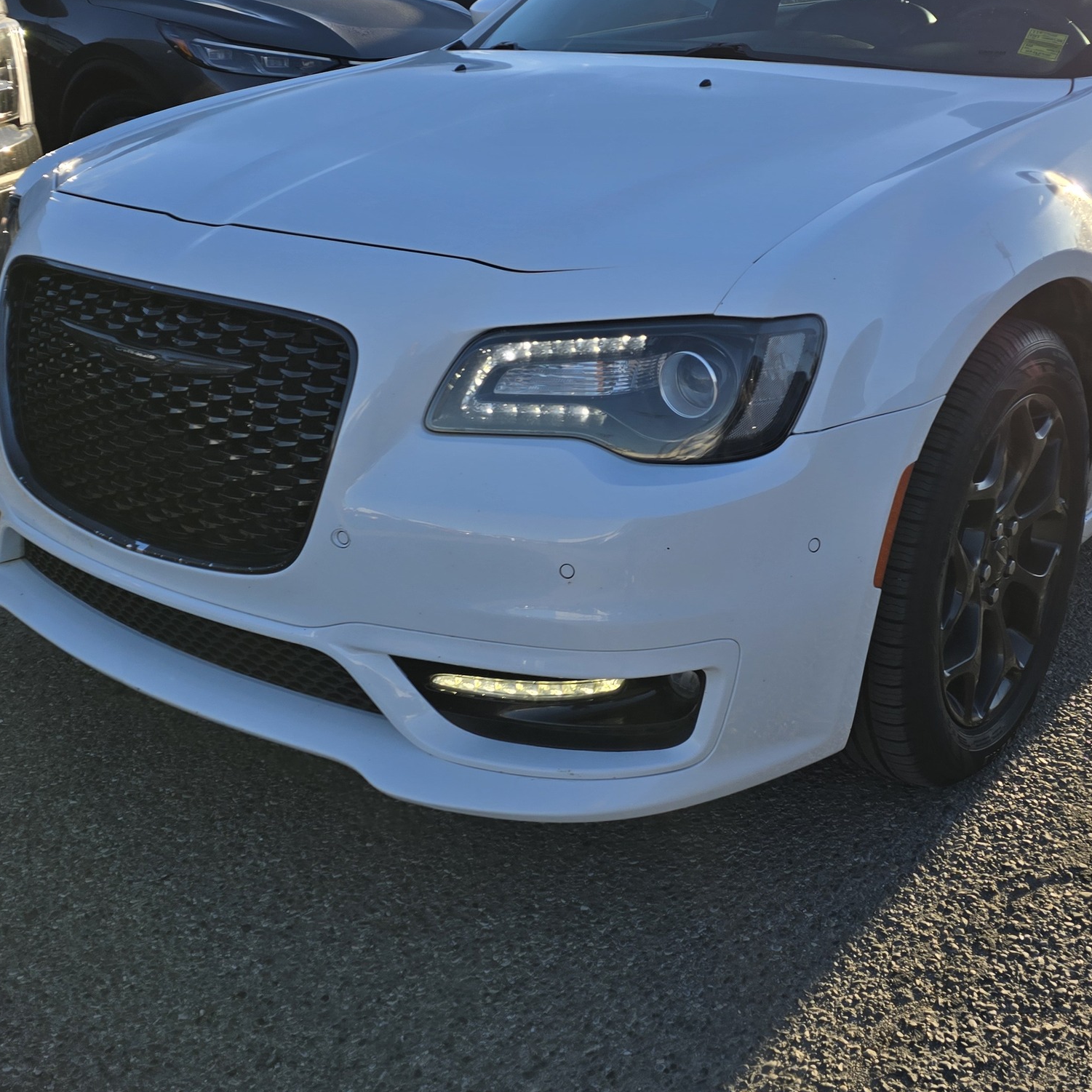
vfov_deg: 42.6
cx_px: 621
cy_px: 421
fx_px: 1392
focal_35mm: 39
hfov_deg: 42.7
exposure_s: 1/521
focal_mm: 6.3
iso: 12
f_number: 1.7
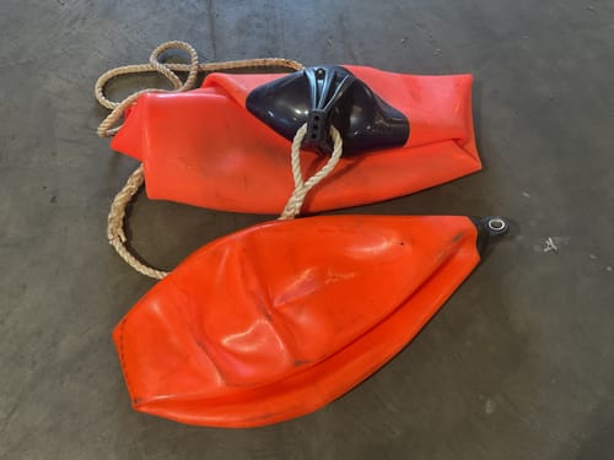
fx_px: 514
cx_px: 307
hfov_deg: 61.7
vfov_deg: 48.2
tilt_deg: -64.0
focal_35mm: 29
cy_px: 230
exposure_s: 1/50
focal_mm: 3
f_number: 1.8
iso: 125
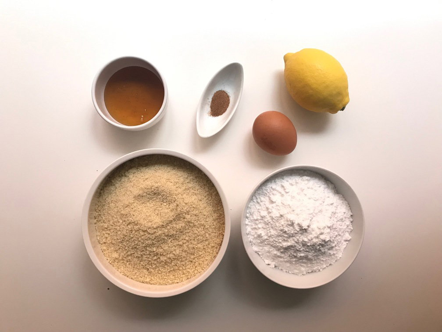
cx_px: 221
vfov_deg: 49.7
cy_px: 166
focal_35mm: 28
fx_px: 358
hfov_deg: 63.4
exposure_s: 1/17
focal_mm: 3.99
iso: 50
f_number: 1.8
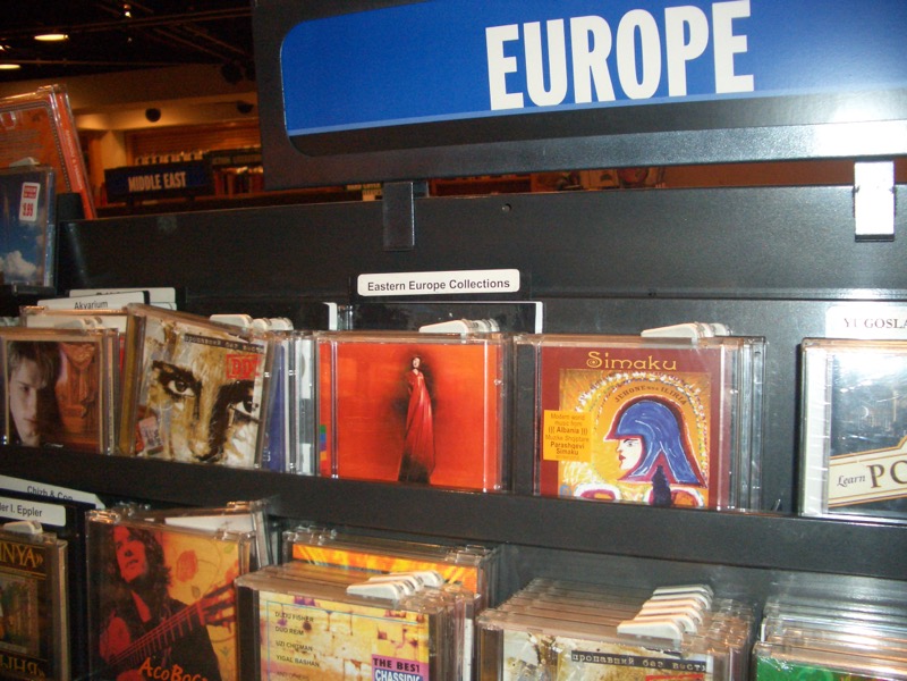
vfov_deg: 40.7
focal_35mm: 35
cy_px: 340
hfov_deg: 52.6
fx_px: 917
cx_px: 454
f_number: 2.6
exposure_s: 1/60
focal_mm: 5.8
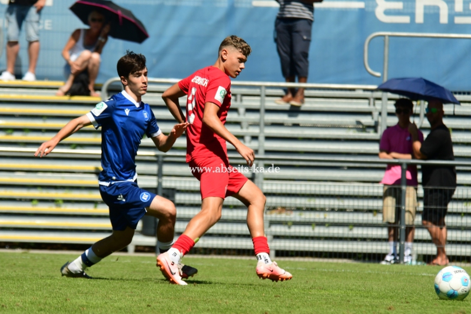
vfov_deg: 3.7
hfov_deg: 5.5
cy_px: 157
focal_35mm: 375
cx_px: 236
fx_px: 4905
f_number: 5.3
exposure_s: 1/2000
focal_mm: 250
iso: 320
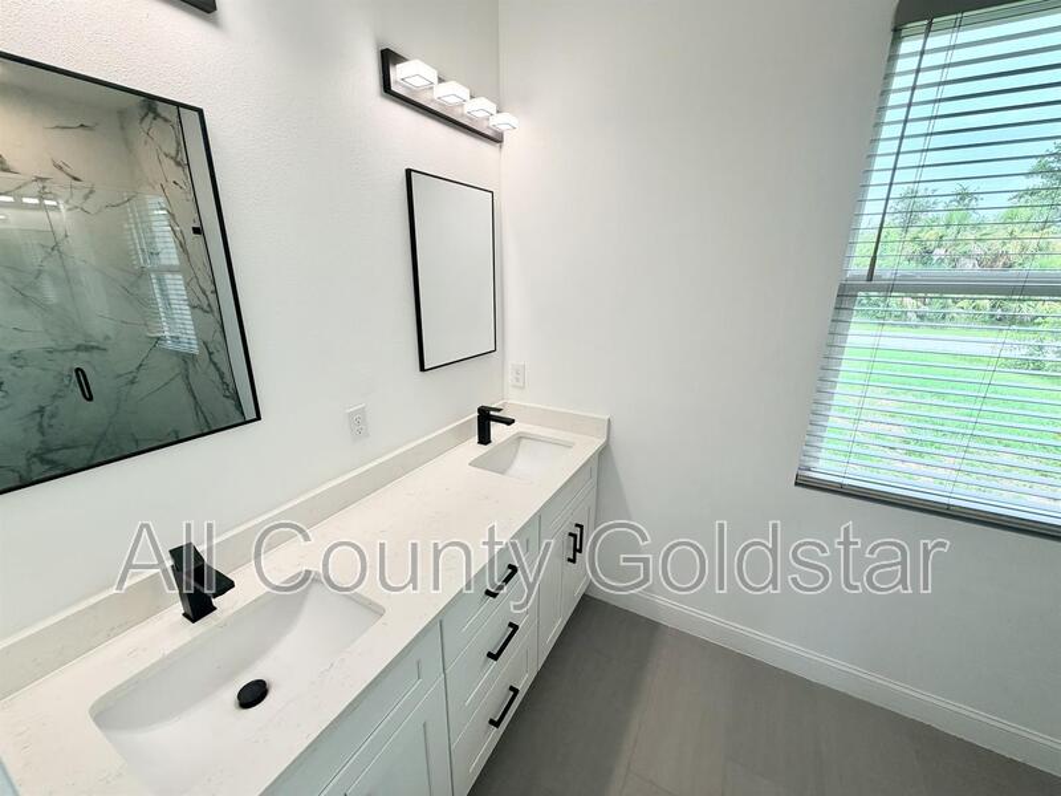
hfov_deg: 102.1
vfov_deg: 85.7
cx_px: 530
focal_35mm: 14
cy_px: 398
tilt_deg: -18.4
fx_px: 429
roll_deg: -0.2
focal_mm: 2.22
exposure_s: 1/129
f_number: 2.2
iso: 50
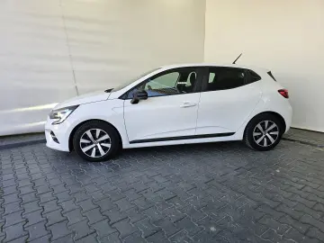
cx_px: 162
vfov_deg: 58.9
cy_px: 122
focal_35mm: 23
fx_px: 215
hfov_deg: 73.9
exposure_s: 1/180
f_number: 1.7
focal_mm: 6.3
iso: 25
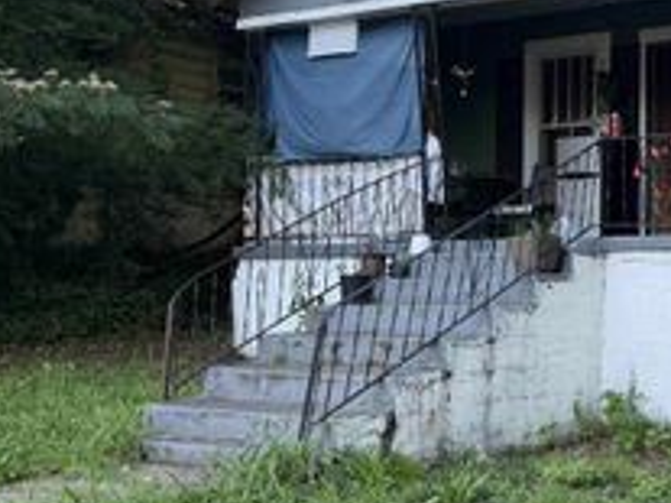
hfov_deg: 29.4
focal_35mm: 58
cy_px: 226
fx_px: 1124
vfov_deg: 25.2
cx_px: 768
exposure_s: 1/121
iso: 160
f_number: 1.78
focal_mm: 6.76
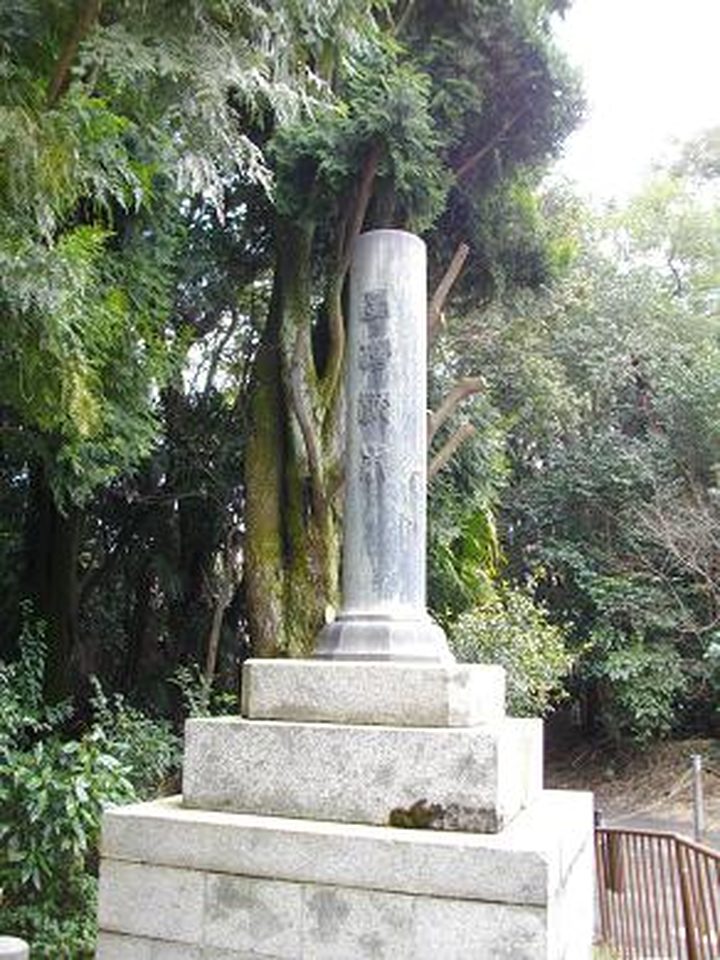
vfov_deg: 56.8
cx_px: 360
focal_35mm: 32
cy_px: 480
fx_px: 887
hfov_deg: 44.2
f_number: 2.9
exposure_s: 1/125
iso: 154
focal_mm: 5.7
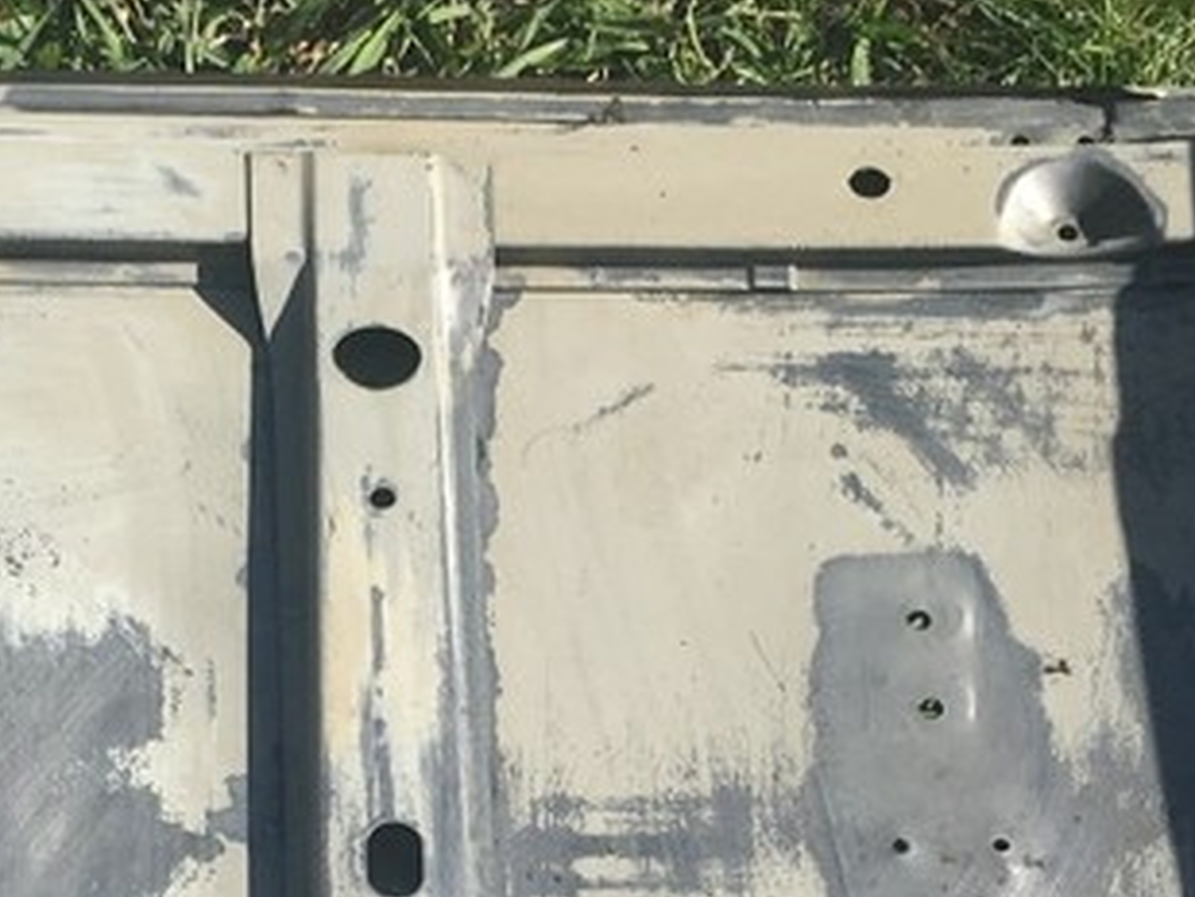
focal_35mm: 96
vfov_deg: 15.0
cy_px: 1032
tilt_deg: -59.0
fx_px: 3315
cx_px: 340
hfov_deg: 20.3
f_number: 2.2
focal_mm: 4.15
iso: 25
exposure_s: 1/1451
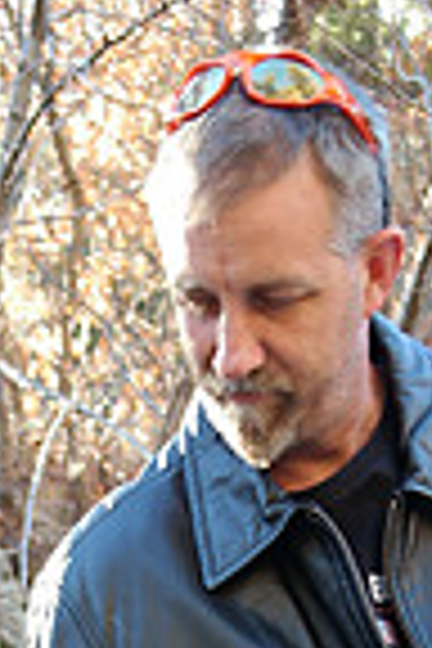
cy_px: 1278
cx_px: 61
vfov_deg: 14.3
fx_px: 2178
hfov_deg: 11.3
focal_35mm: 121
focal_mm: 20
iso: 200
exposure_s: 1/40
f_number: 3.5
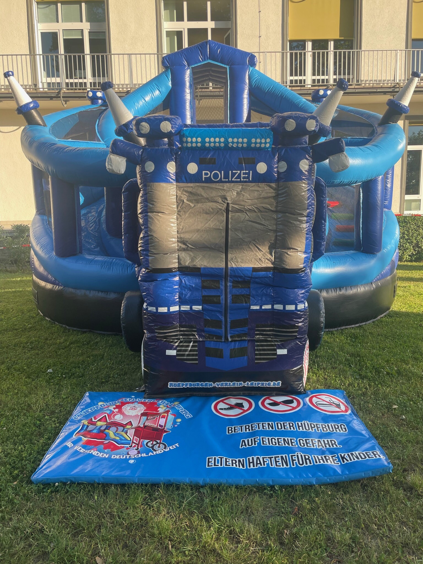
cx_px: 212
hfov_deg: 53.1
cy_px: 282
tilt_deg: -8.8
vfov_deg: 67.3
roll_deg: +1.4
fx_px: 424
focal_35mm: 26
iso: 32
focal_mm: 4.2
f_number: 1.6
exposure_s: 1/467
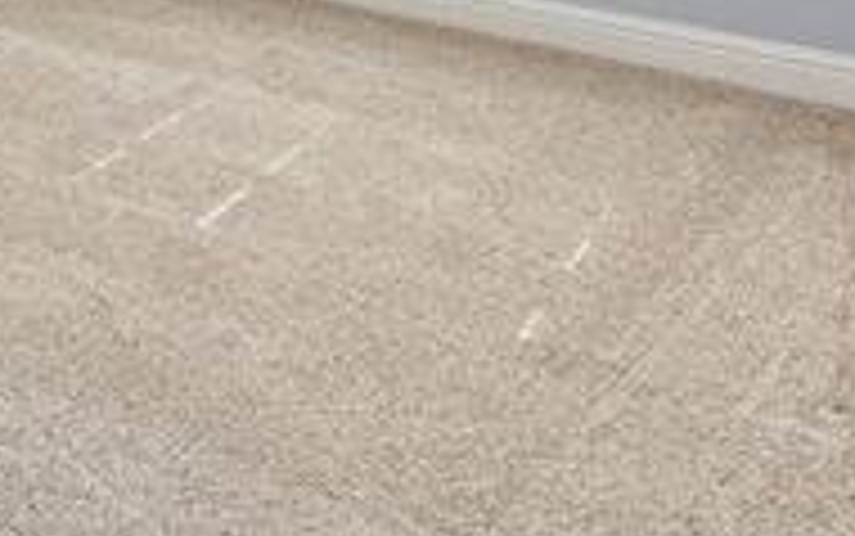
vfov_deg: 18.6
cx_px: 40
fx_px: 1282
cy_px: -414
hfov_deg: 34.2
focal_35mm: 55
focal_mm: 16
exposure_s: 1/30
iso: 200
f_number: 8
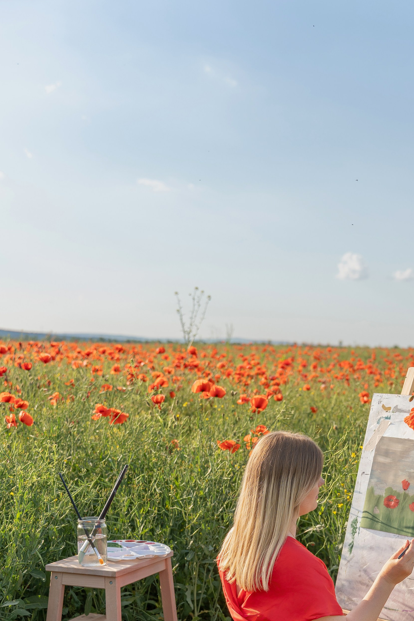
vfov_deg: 33.0
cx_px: 304
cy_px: 491
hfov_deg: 22.8
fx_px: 1018
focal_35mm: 59
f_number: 3.2
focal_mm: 36
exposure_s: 1/800
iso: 125
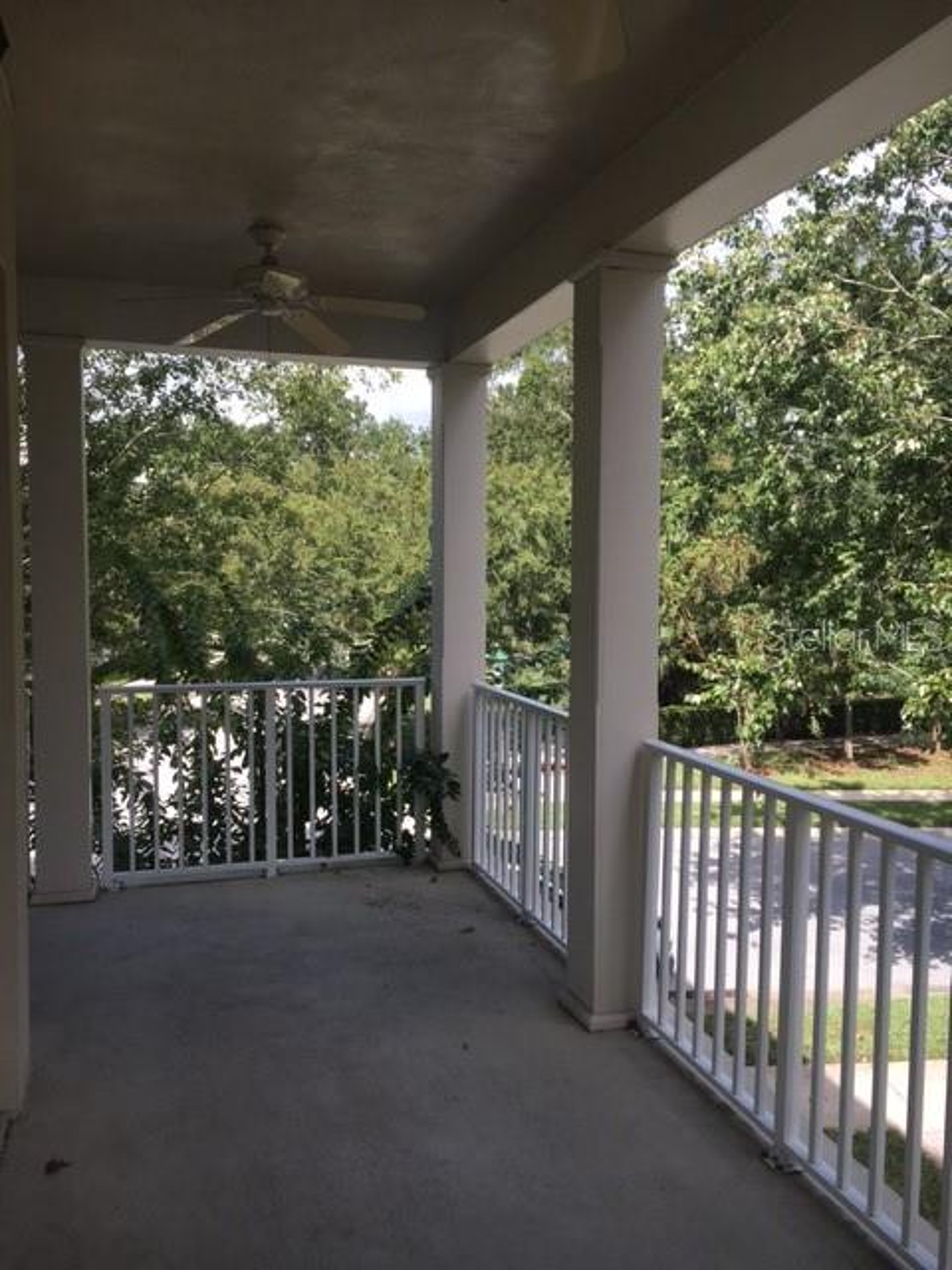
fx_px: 1063
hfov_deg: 48.2
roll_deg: -0.3
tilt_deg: -2.7
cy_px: 635
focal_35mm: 29
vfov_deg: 61.7
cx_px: 476
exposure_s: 1/657
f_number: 2.2
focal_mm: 4.15
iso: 25
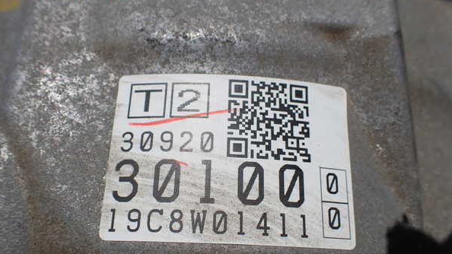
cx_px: 225
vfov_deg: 35.5
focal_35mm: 33
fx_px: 395
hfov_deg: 59.5
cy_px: 149
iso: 100
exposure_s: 1/500
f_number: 9
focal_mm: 5.4
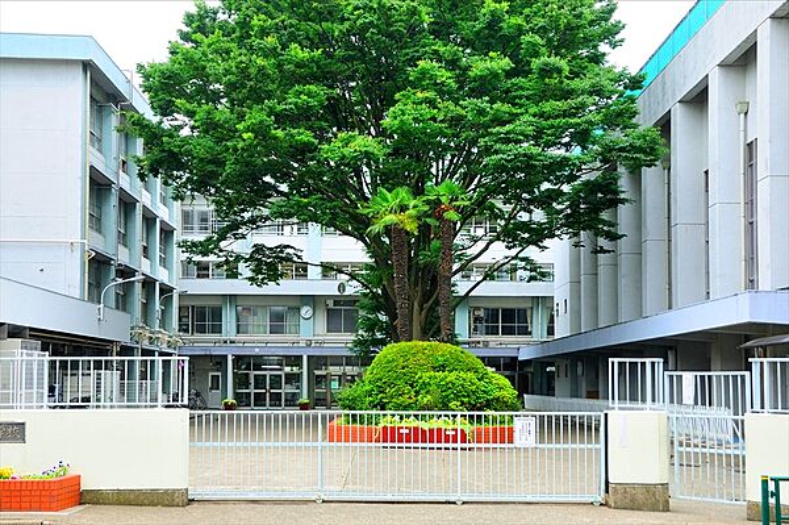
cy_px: 262
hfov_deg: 41.1
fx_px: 1051
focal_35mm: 48
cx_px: 394
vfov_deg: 28.0
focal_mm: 32
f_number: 8
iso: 200
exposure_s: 1/125
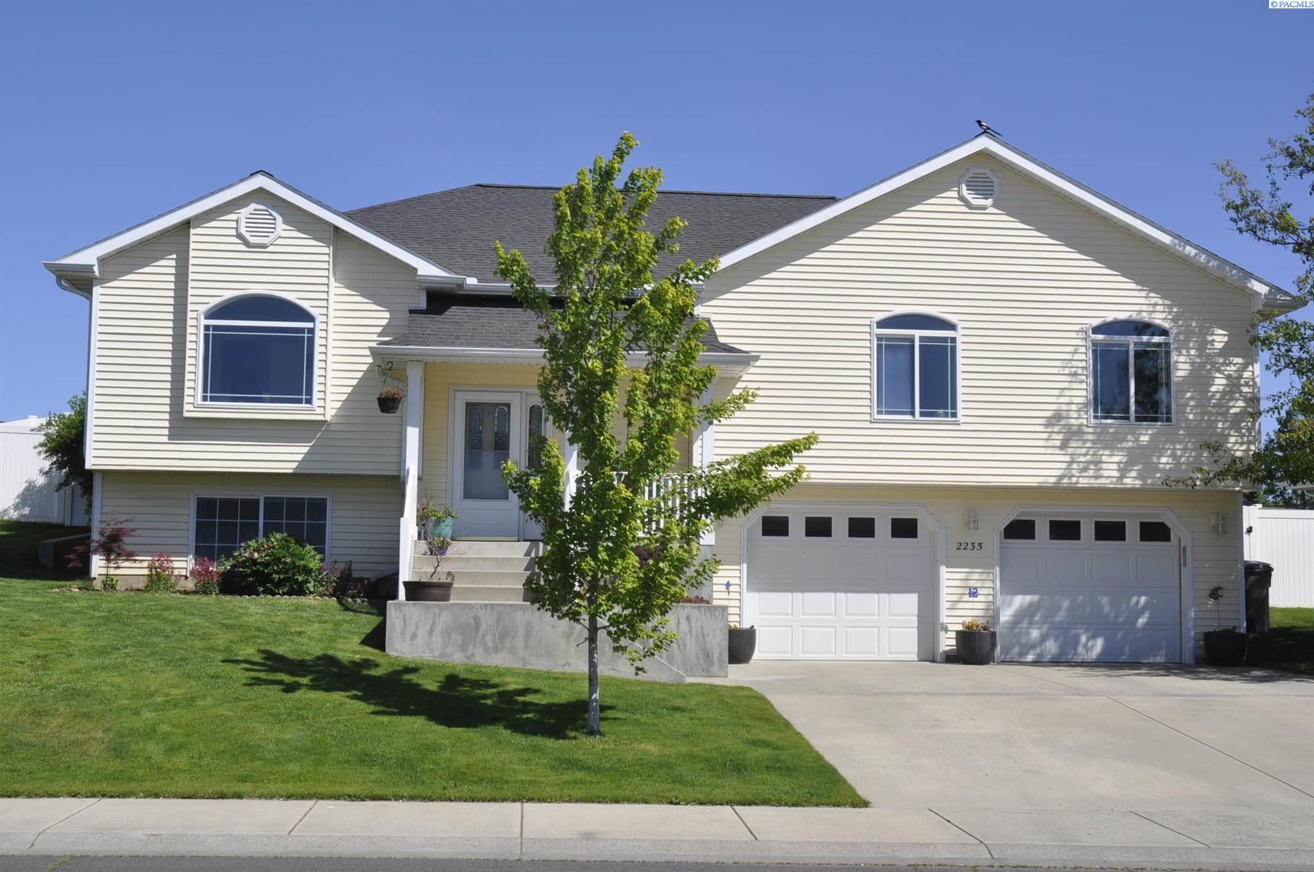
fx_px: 1695
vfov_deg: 28.9
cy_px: 436
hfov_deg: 42.4
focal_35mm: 46
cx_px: 657
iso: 200
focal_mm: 31
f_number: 10
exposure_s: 1/400
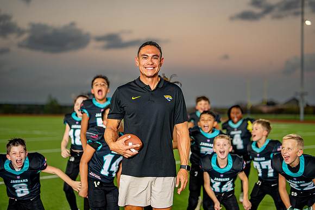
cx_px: 162
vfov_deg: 24.9
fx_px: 476
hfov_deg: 36.6
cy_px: 98
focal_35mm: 54
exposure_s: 1/400
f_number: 1.2
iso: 160
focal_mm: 50
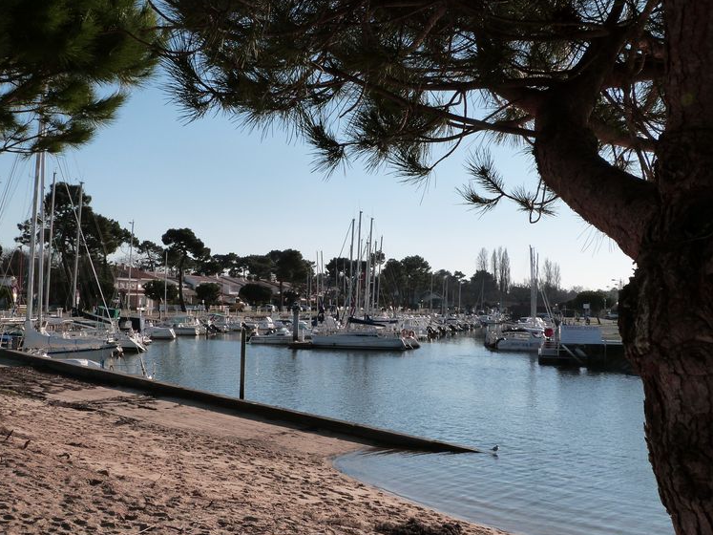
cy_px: 264
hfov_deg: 42.1
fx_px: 927
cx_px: 332
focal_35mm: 45
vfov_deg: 32.2
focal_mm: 7.4
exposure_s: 1/640
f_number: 5.6
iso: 160
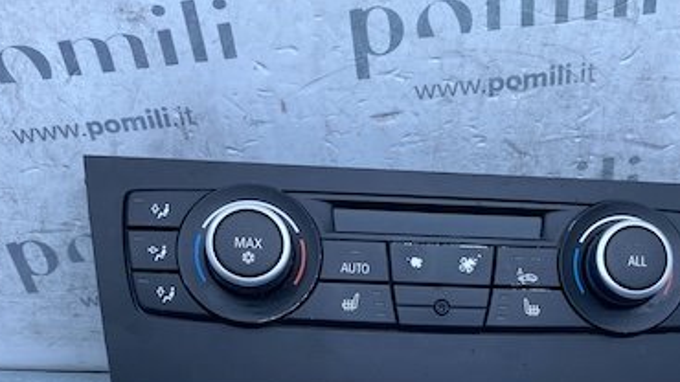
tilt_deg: -45.1
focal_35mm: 49
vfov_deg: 23.1
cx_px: 414
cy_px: 408
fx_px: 883
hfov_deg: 41.9
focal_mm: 4.25
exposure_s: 1/582
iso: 32
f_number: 1.8
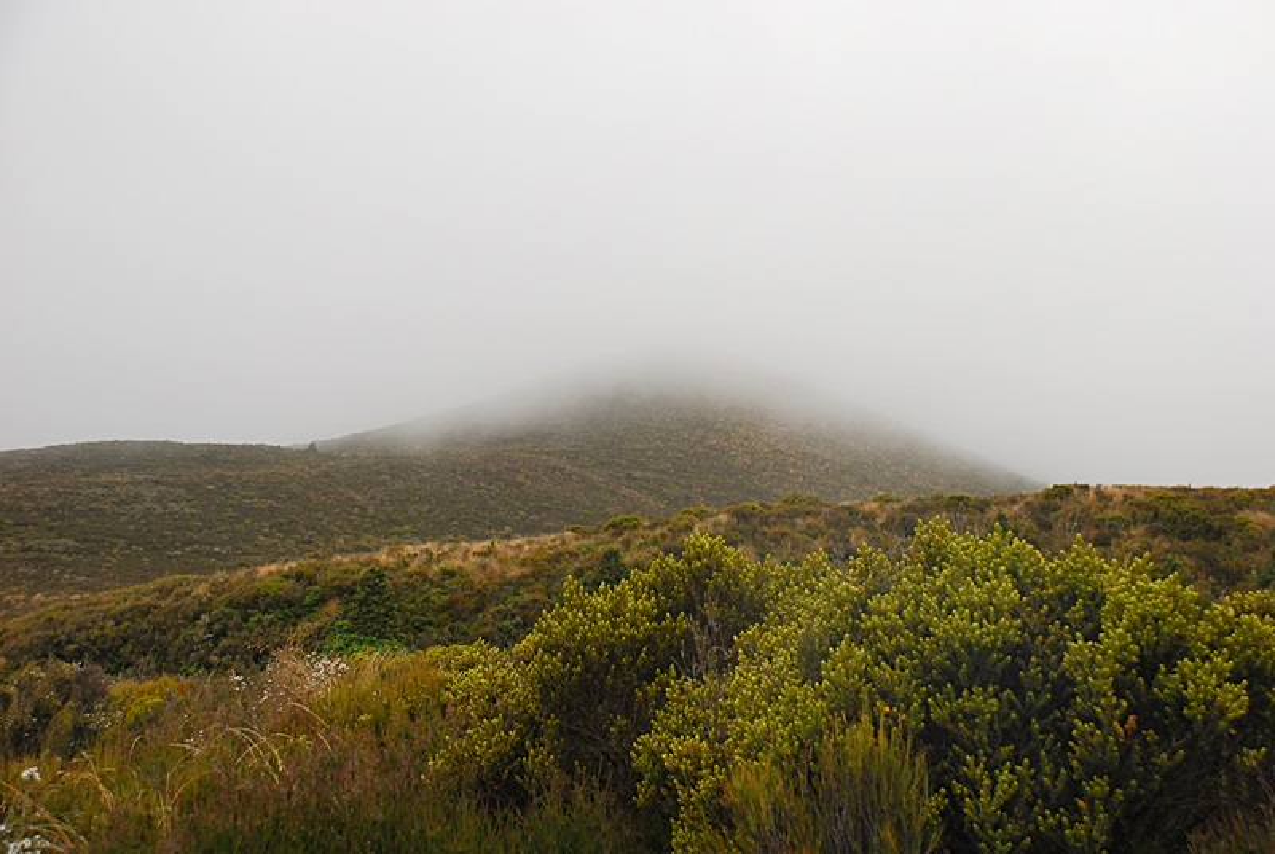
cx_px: 638
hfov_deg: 35.0
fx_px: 2022
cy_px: 427
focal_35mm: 57
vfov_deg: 23.9
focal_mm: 38
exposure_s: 1/60
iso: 400
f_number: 5.6
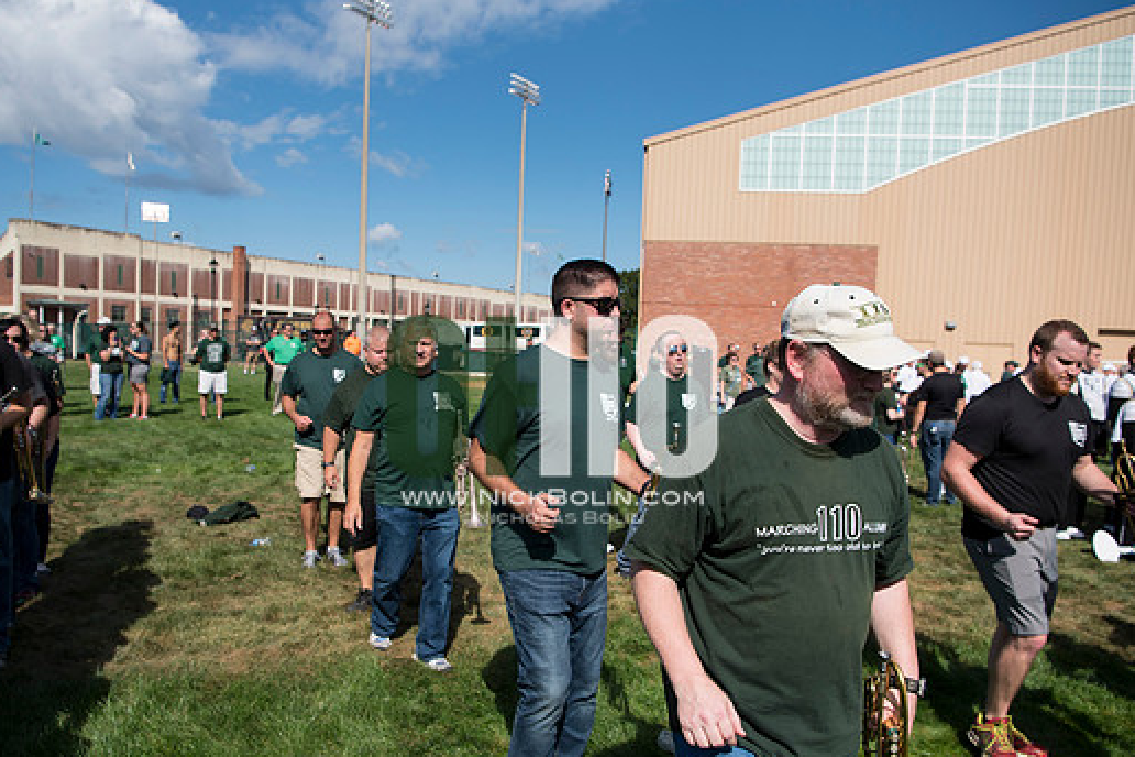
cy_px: 419
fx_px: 851
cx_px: 552
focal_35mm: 27
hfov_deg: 67.4
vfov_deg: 47.8
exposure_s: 1/2500
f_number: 4.5
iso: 250
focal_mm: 24
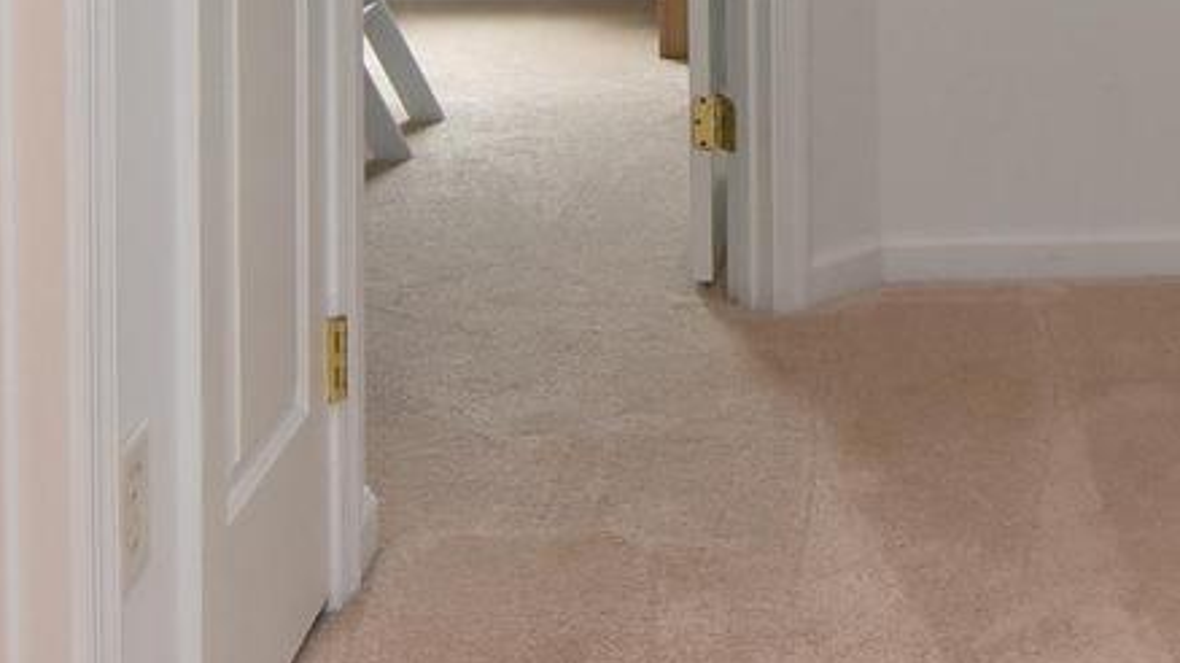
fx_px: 1939
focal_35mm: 62
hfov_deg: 33.4
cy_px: -399
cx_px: 838
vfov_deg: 17.1
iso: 800
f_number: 8
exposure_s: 1/80
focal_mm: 12
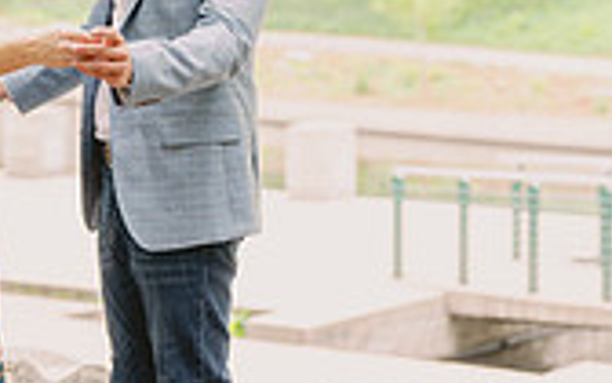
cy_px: -55
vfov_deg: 9.5
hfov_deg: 15.2
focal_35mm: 136
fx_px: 2268
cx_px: 97
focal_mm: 50
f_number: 2.8
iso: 200
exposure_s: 1/250
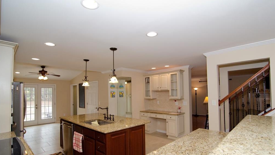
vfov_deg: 59.9
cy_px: 91
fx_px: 133
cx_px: 136
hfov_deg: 91.8
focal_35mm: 18
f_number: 5.6
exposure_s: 1/160
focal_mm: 11.5
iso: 2000
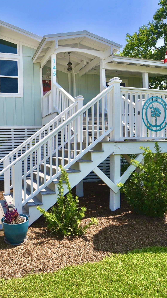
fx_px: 173
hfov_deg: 46.9
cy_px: 149
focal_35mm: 22
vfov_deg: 81.2
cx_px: 20
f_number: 10
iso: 200
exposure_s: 1/400
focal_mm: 14
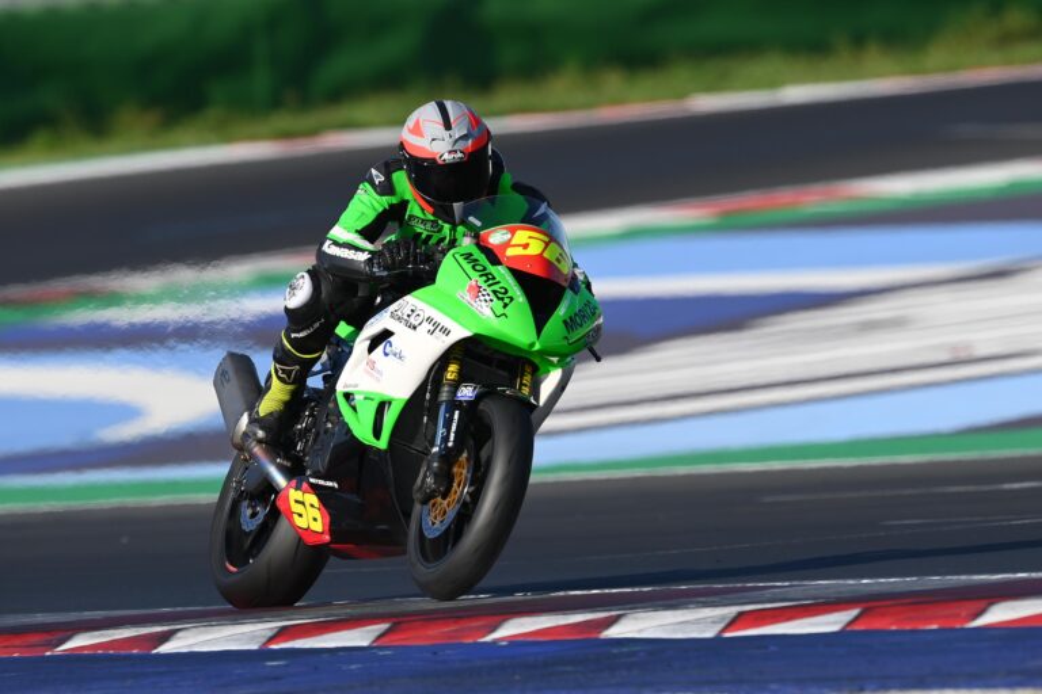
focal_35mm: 750
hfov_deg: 2.7
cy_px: 347
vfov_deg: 1.8
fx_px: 21707
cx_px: 521
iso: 200
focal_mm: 500
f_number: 5.6
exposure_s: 1/1250
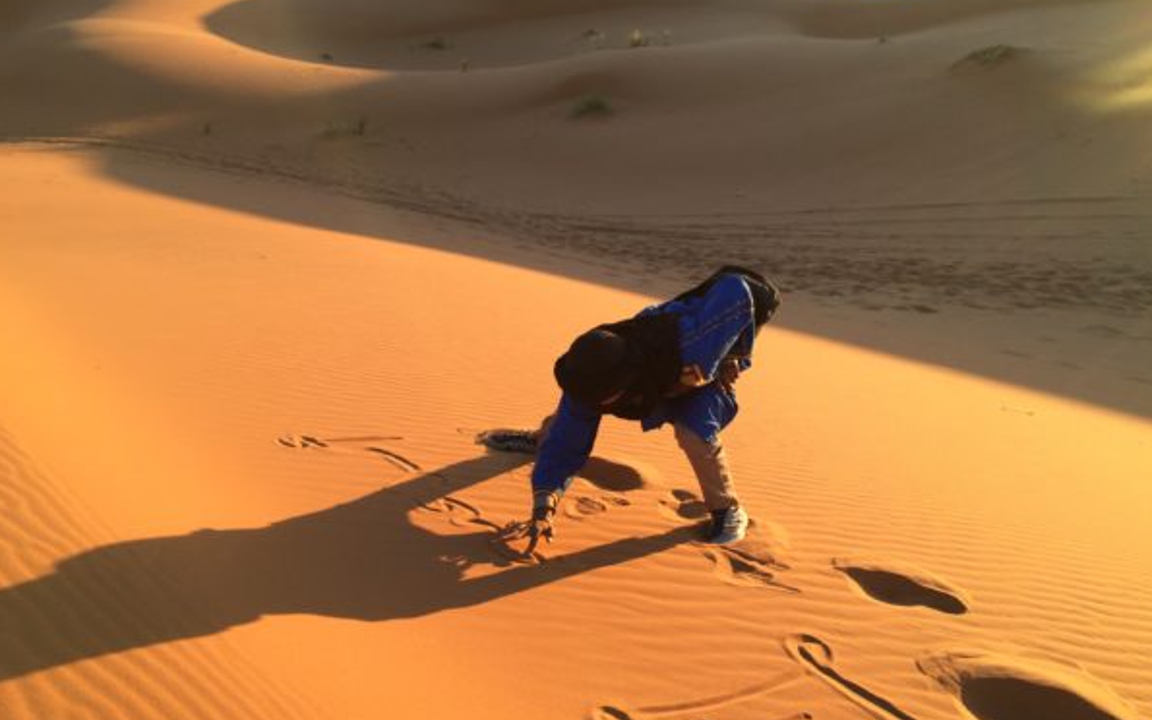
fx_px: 973
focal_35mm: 31
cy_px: 418
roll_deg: +0.8
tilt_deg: -25.9
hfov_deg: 61.2
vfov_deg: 40.5
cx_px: 573
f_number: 2.2
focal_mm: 4.15
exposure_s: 1/363
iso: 32
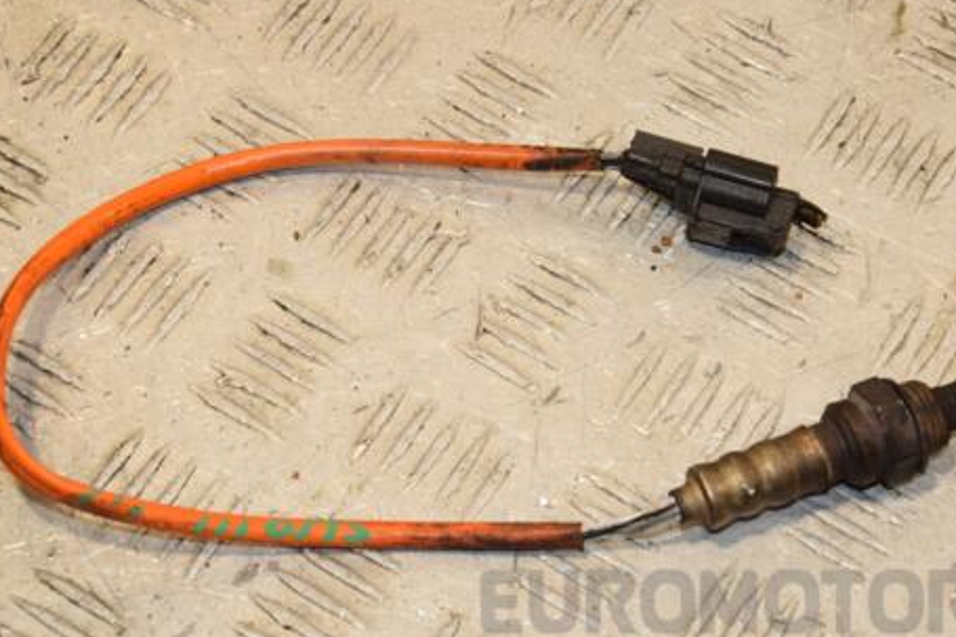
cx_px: 441
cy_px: 322
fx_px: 2628
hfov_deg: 20.6
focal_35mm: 99
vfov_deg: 13.8
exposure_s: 1/200
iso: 800
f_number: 10
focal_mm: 50
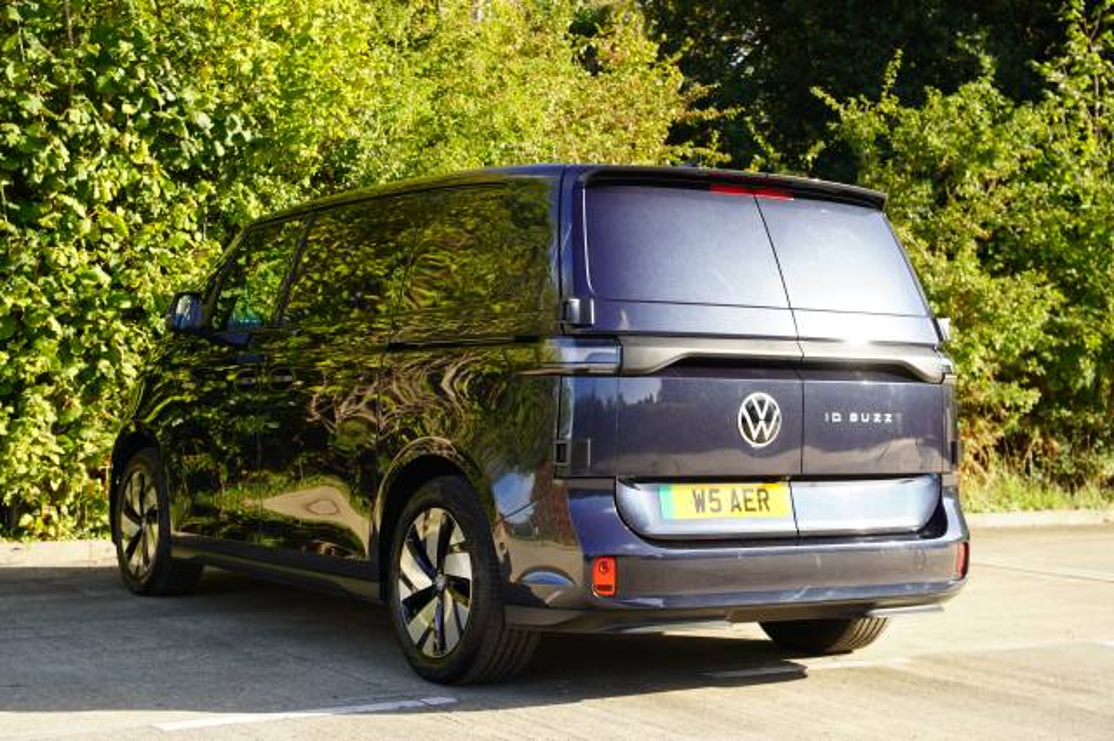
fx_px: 1704
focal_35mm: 55
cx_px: 557
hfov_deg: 36.2
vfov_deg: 24.5
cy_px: 370
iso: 100
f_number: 4.5
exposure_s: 1/80
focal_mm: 55.1
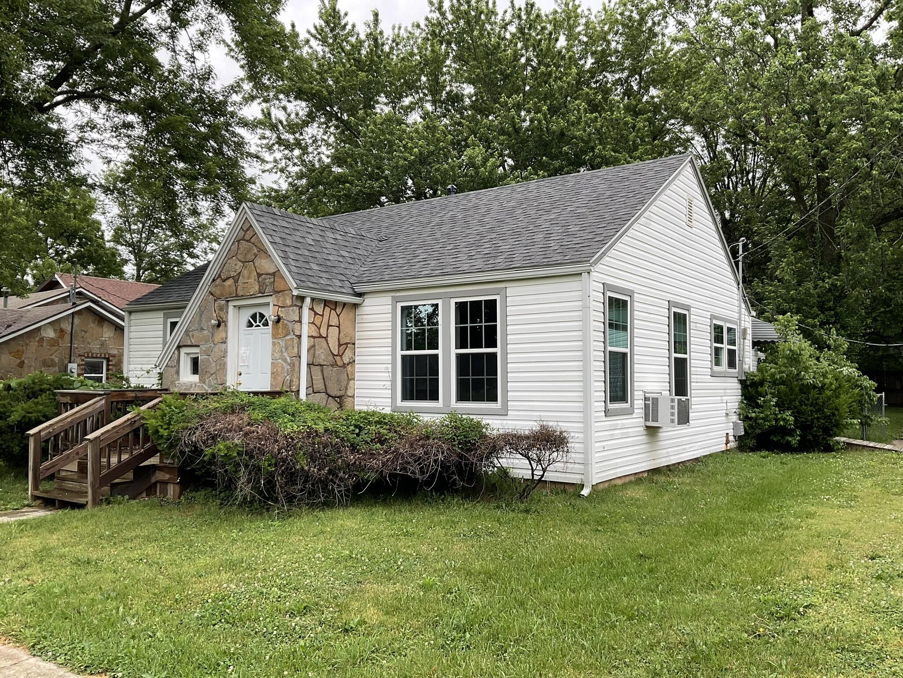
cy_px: 339
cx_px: 452
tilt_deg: +4.0
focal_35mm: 29
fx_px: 756
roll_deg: -1.2
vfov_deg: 48.2
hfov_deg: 61.7
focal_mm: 3
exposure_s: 1/264
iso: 16
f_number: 1.8
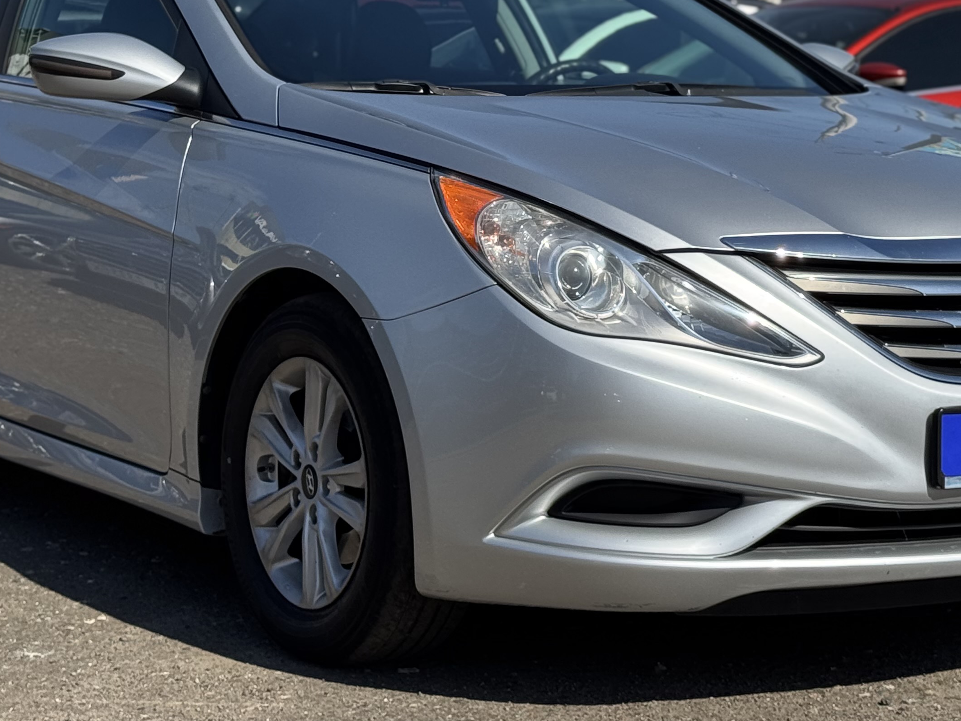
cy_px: 143
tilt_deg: -0.8
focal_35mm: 91
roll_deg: +0.1
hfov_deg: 21.5
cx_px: 529
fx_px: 2526
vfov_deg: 16.1
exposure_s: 1/4310
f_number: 1.78
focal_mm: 6.76
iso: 64
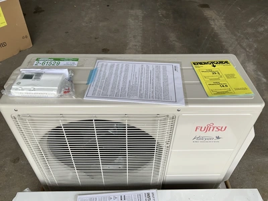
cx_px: 134
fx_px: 225
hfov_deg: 61.7
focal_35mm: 29
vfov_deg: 48.2
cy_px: 100
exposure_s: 1/197
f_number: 1.8
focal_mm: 3
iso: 20
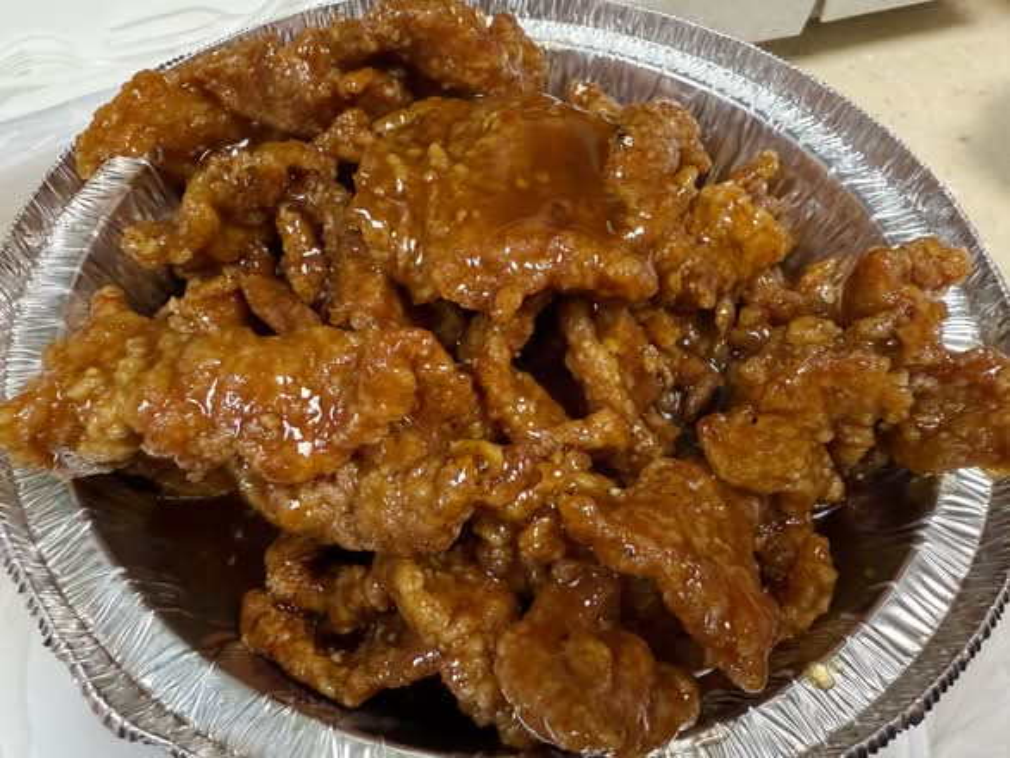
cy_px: 379
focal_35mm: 24
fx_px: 701
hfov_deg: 71.6
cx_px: 505
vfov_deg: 56.9
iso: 400
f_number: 2.2
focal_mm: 2.22
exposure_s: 1/120
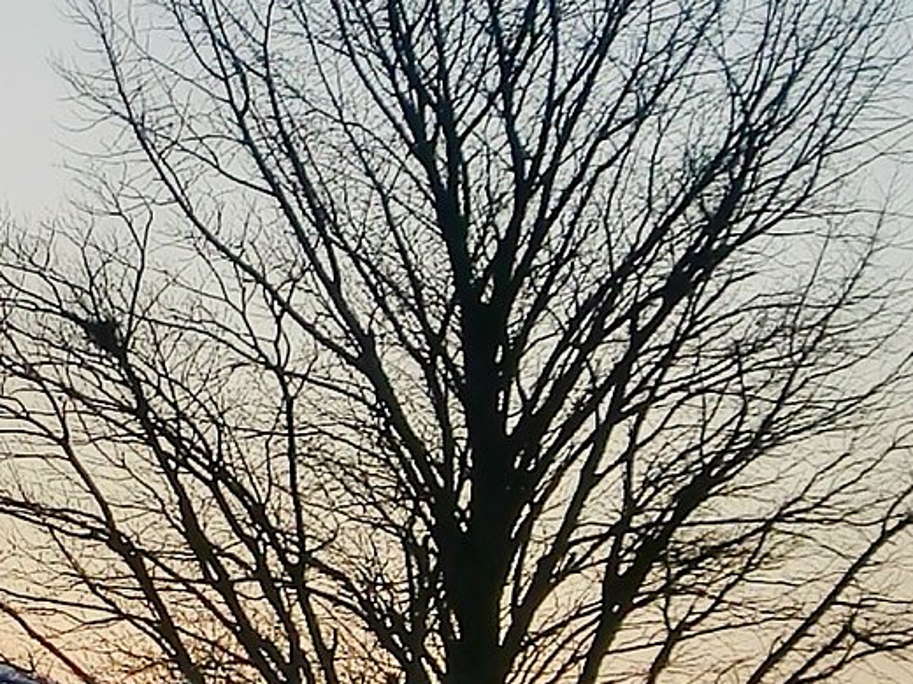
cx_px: 25
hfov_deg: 10.4
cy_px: 602
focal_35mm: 189
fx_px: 4985
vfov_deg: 7.8
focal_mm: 7.91
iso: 100
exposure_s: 1/125
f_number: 3.4
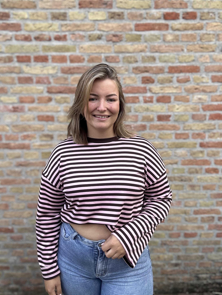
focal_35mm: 30
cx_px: 111
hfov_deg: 46.8
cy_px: 148
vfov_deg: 60.0
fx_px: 257
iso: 20
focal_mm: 2.69
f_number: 1.9
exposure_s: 1/139
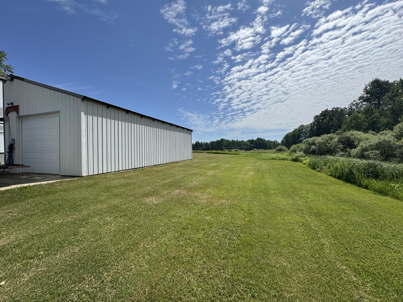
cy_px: 151
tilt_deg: +0.2
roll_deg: +1.1
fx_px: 163
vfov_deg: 85.7
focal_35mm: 14
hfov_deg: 102.1
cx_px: 202
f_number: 2.2
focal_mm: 2.22
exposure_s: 1/3906
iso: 40
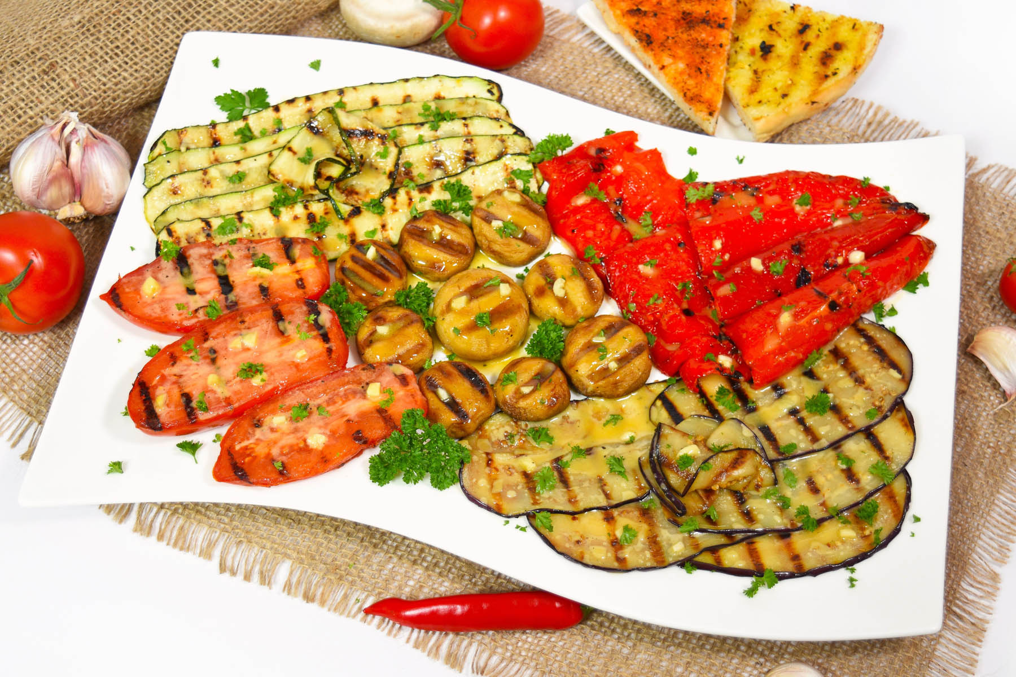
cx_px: 508
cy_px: 338
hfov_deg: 38.2
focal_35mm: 52
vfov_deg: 26.0
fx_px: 1467
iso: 500
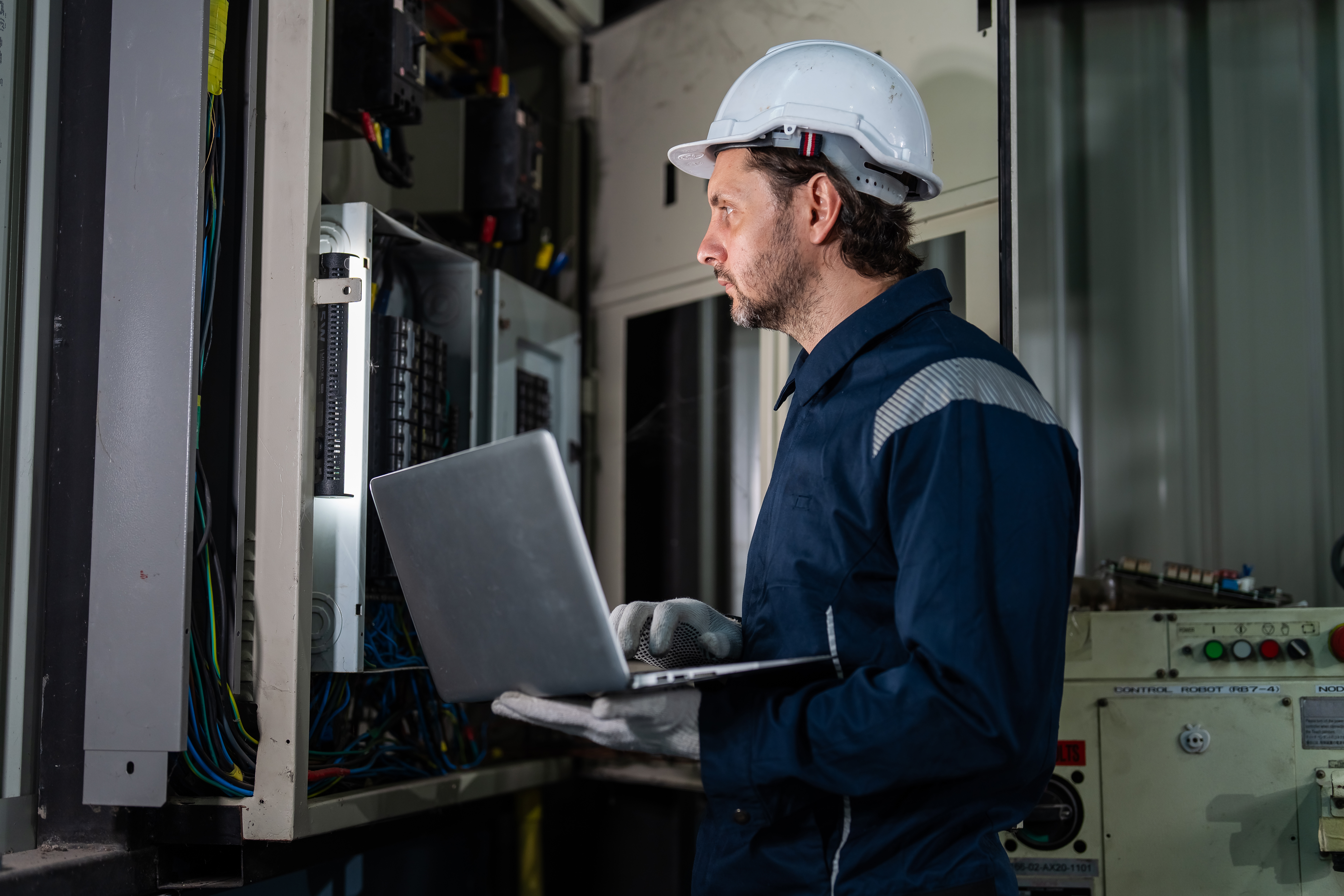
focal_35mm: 50
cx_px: 672
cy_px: 448
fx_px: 1867
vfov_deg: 27.0
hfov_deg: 39.6
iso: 400
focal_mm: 50
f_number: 1.8
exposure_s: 1/320
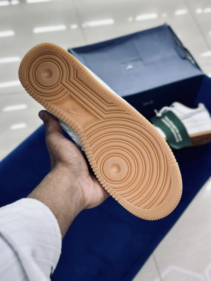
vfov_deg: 39.7
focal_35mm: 48
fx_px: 390
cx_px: 106
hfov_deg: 30.3
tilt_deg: -54.2
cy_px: 140
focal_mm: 6.86
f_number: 1.78
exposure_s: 1/100
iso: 80
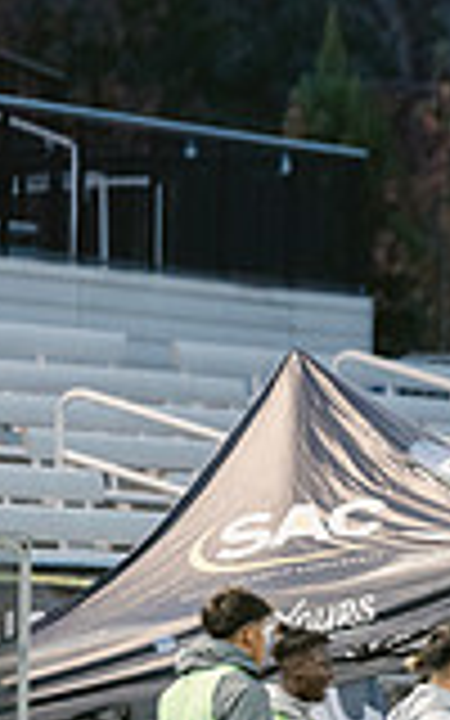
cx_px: 1269
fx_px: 14481
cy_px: 794
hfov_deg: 1.8
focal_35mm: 738
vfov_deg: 2.8
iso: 1600
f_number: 2.8
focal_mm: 200
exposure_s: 1/250
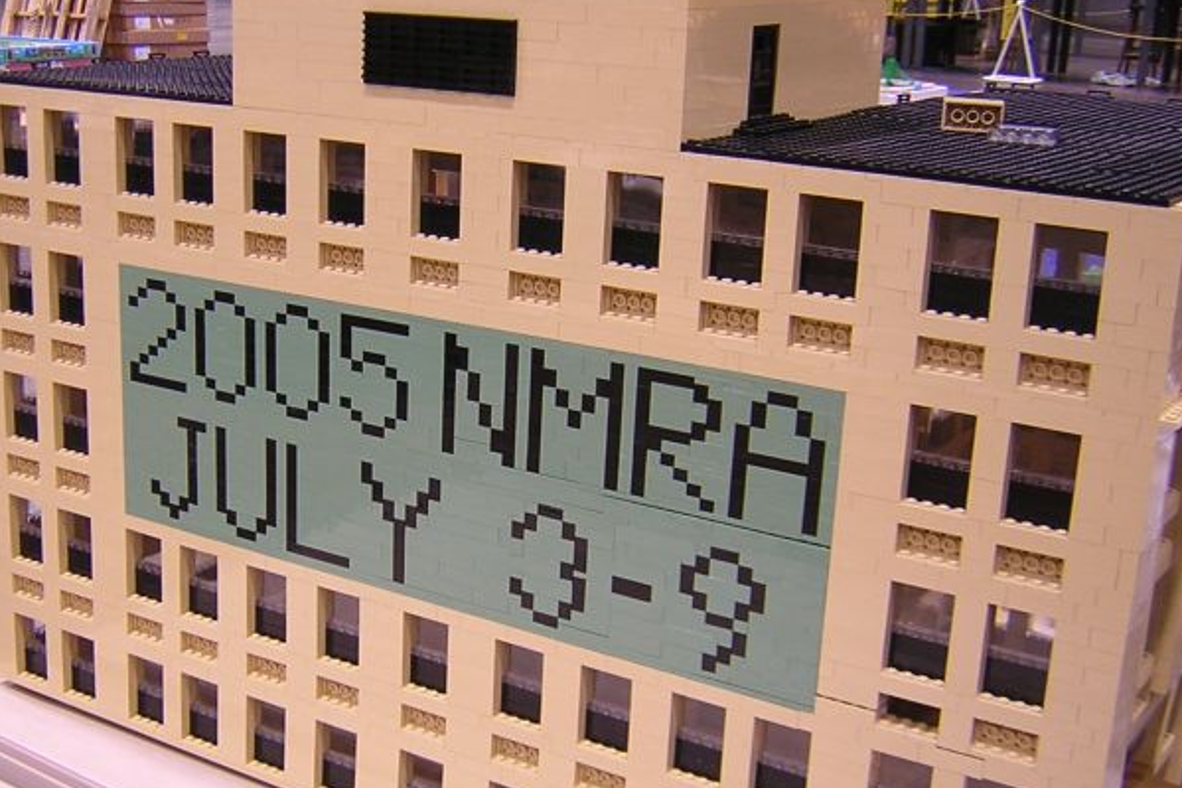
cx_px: 438
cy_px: 409
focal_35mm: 50
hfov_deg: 39.3
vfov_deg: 27.0
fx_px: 1641
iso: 100
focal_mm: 4.7
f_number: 2.6
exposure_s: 1/5.5
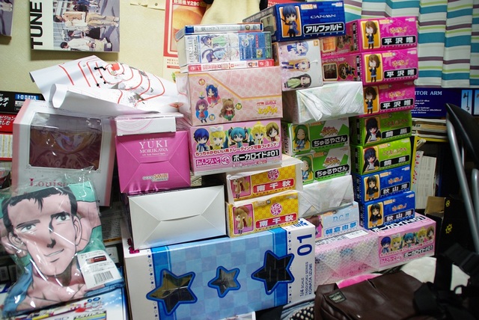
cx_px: 240
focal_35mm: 27
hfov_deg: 67.3
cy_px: 160
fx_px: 360
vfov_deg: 48.0
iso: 400
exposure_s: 1/10
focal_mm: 18
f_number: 3.5
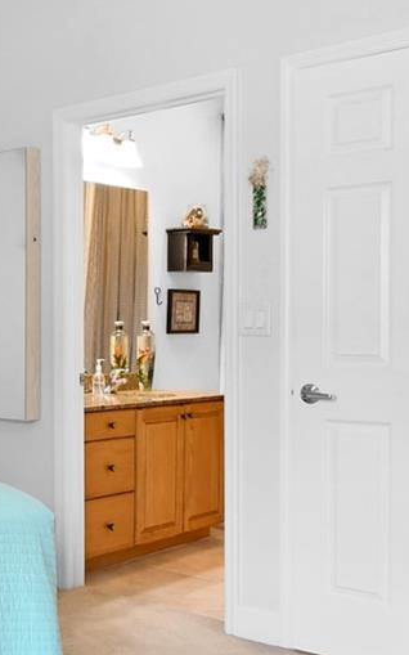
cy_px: 354
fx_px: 856
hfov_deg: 25.0
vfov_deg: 41.8
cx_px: -40
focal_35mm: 48
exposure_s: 1/6
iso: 320
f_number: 11
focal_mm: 10
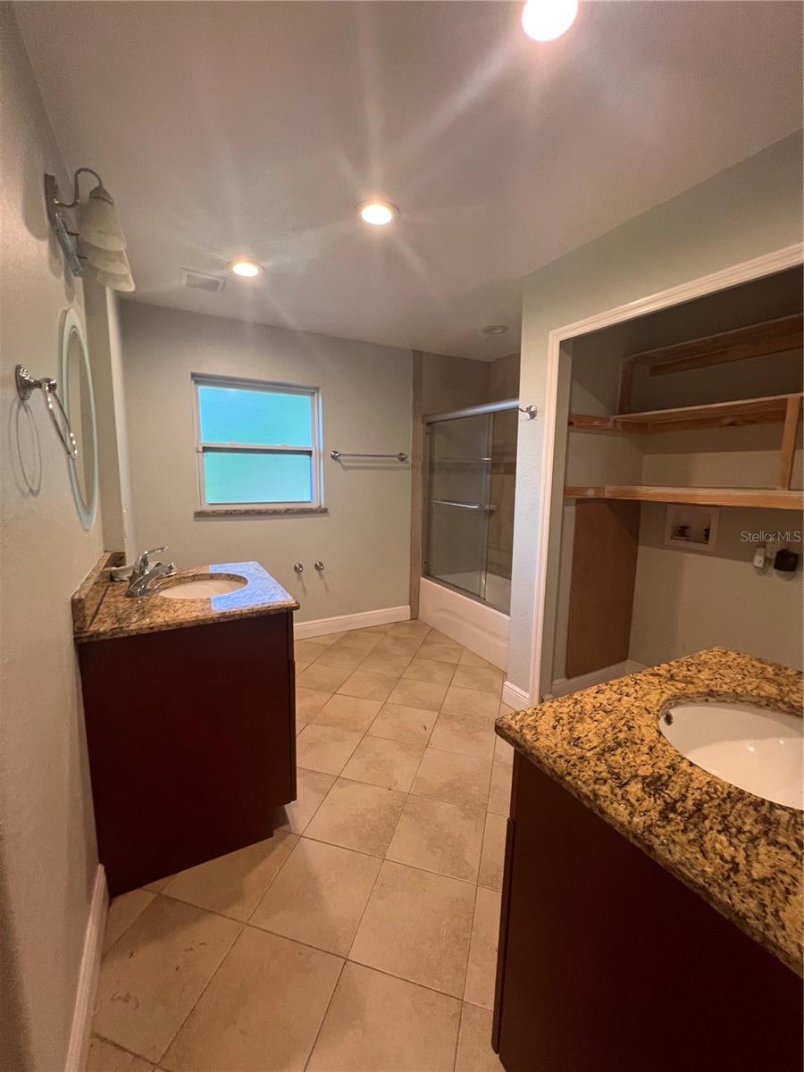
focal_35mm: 13
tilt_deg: -9.4
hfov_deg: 89.9
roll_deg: -0.5
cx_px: 402
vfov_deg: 106.2
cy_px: 536
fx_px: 403
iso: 160
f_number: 1.8
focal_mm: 1.57
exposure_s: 1/60
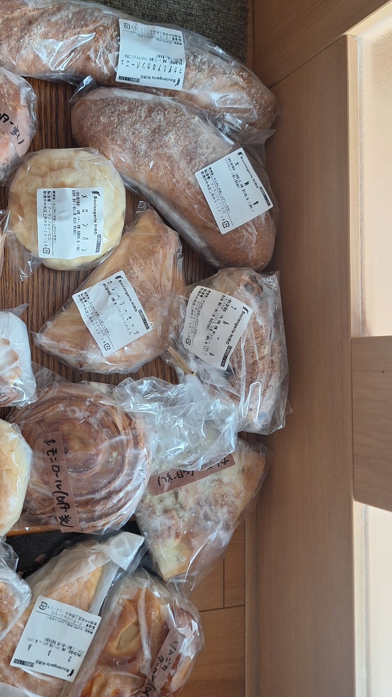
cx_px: 112
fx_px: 573
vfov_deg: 62.6
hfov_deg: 37.1
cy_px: 334
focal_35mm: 31
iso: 200
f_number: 1.8
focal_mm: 5.54
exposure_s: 1/50
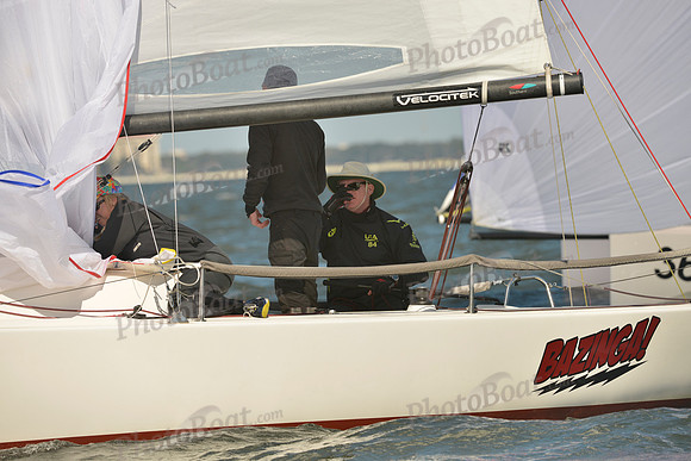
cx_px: 346
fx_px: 6335
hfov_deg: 6.2
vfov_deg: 4.2
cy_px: 230
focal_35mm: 330
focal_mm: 330
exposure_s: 1/1000
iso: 200
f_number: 7.1
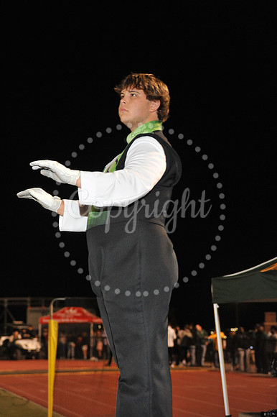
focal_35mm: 105
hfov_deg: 13.0
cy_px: 208
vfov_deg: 19.5
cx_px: 138
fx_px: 1213
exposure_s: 1/100
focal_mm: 105
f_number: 6.3
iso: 2500
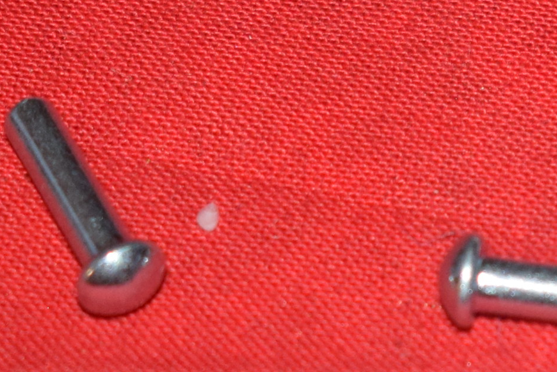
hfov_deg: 6.2
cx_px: 861
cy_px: -2
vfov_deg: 4.2
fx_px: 5106
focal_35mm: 330
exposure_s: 1/160
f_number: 5.6
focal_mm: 46
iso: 800
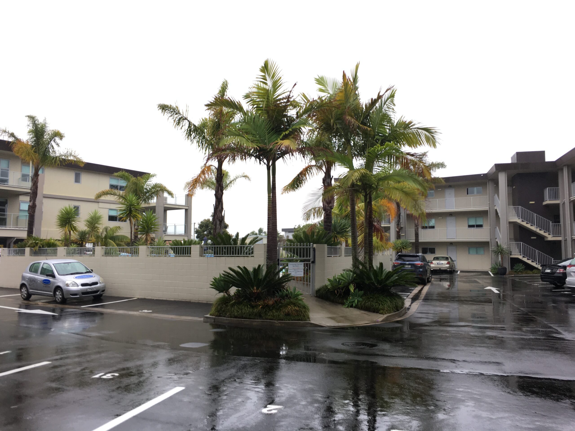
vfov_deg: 48.2
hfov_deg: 61.7
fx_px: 482
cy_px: 216
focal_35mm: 29
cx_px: 288
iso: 40
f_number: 2.2
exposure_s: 1/100
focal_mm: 4.15
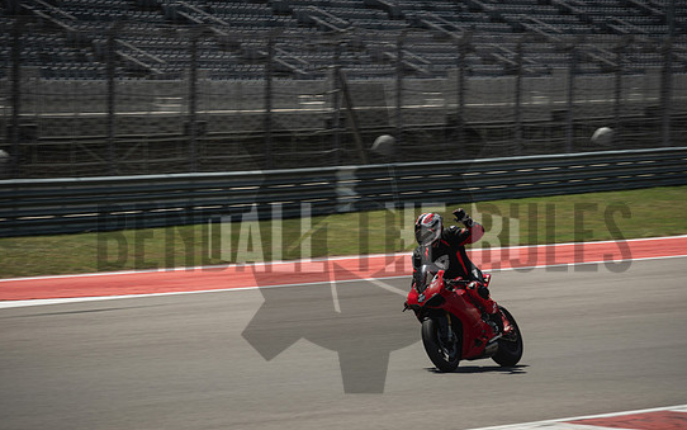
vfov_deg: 6.1
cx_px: 364
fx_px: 4064
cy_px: 239
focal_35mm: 217
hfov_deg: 9.7
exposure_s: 1/250
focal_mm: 132.9
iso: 125
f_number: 7.1
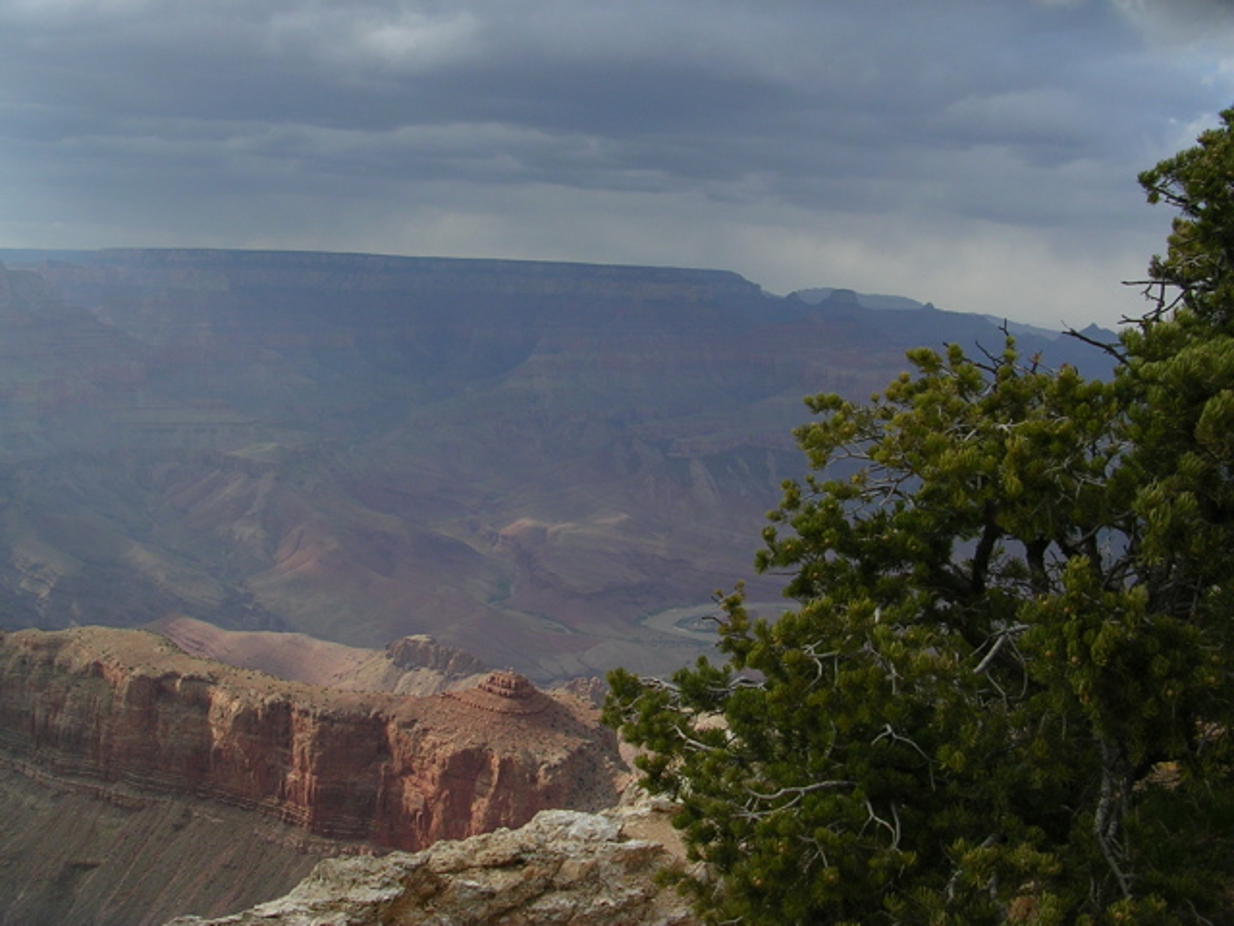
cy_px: 463
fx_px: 1355
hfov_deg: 49.0
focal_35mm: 38
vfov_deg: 37.7
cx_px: 617
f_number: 5.6
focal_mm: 5.8
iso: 50
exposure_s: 1/240
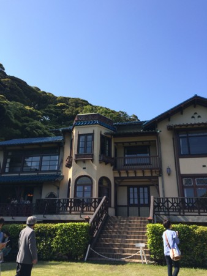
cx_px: 104
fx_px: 239
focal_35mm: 30
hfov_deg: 46.8
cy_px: 138
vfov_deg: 59.9
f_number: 2.2
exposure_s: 1/1080
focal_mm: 4.12
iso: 32
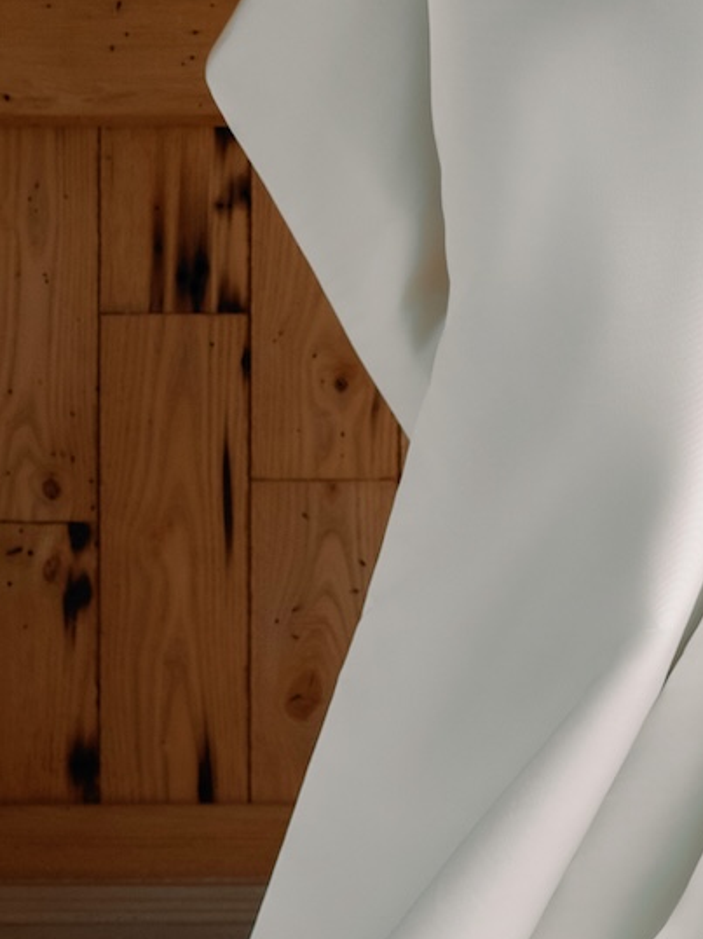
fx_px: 5041
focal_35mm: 186
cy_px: -75
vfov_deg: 10.5
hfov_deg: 8.0
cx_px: 555
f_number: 3.6
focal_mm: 63
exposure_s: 1/320
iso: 1250
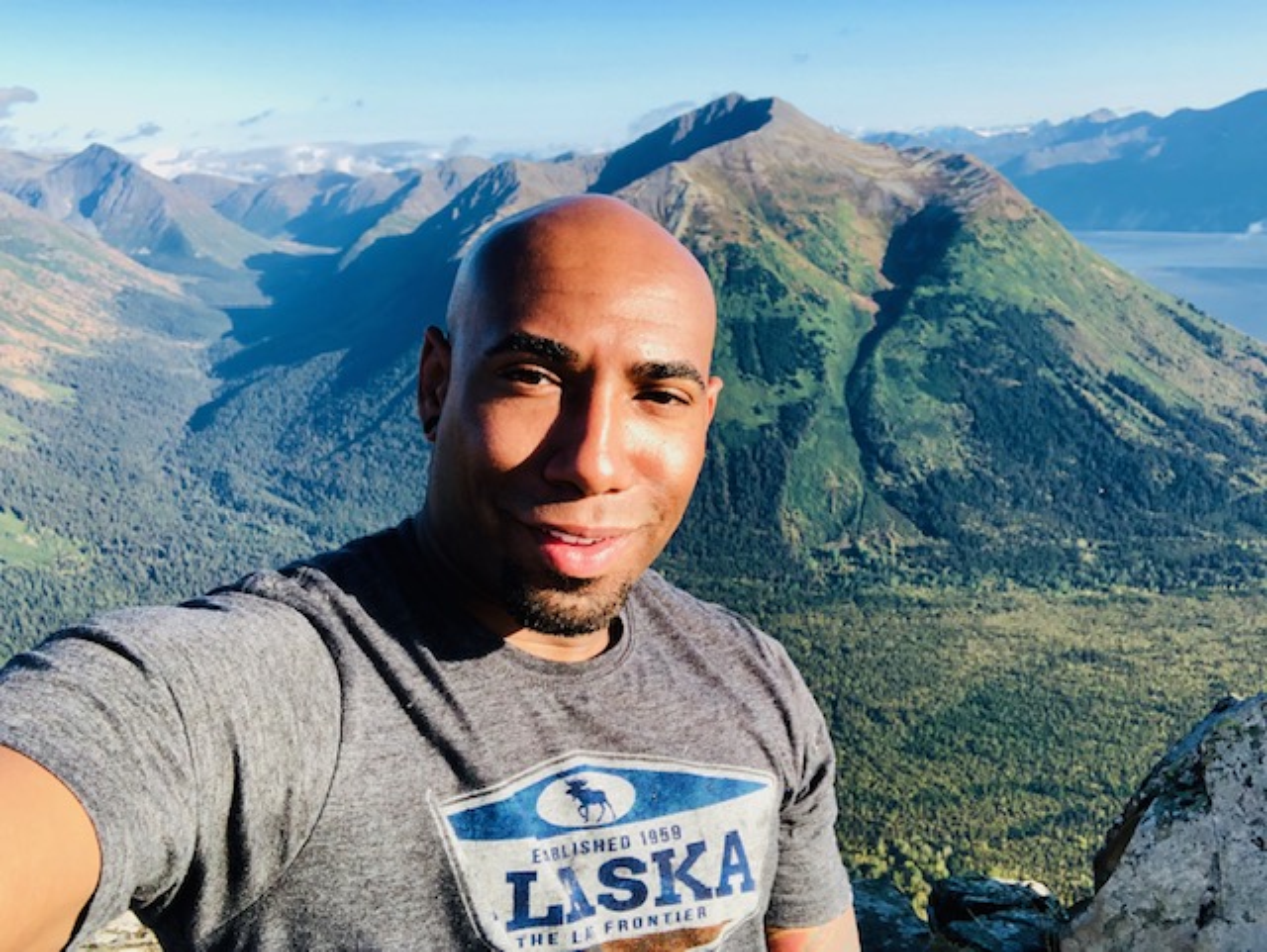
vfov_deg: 44.2
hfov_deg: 56.8
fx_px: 1172
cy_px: 476
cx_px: 634
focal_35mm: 32
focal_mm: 2.87
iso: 20
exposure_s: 1/480
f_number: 2.2
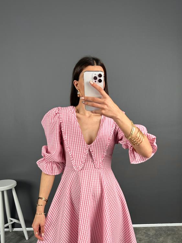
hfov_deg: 46.8
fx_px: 210
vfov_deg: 59.6
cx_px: 99
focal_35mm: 30
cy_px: 141
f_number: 1.78
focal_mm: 6.86
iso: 125
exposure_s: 1/121
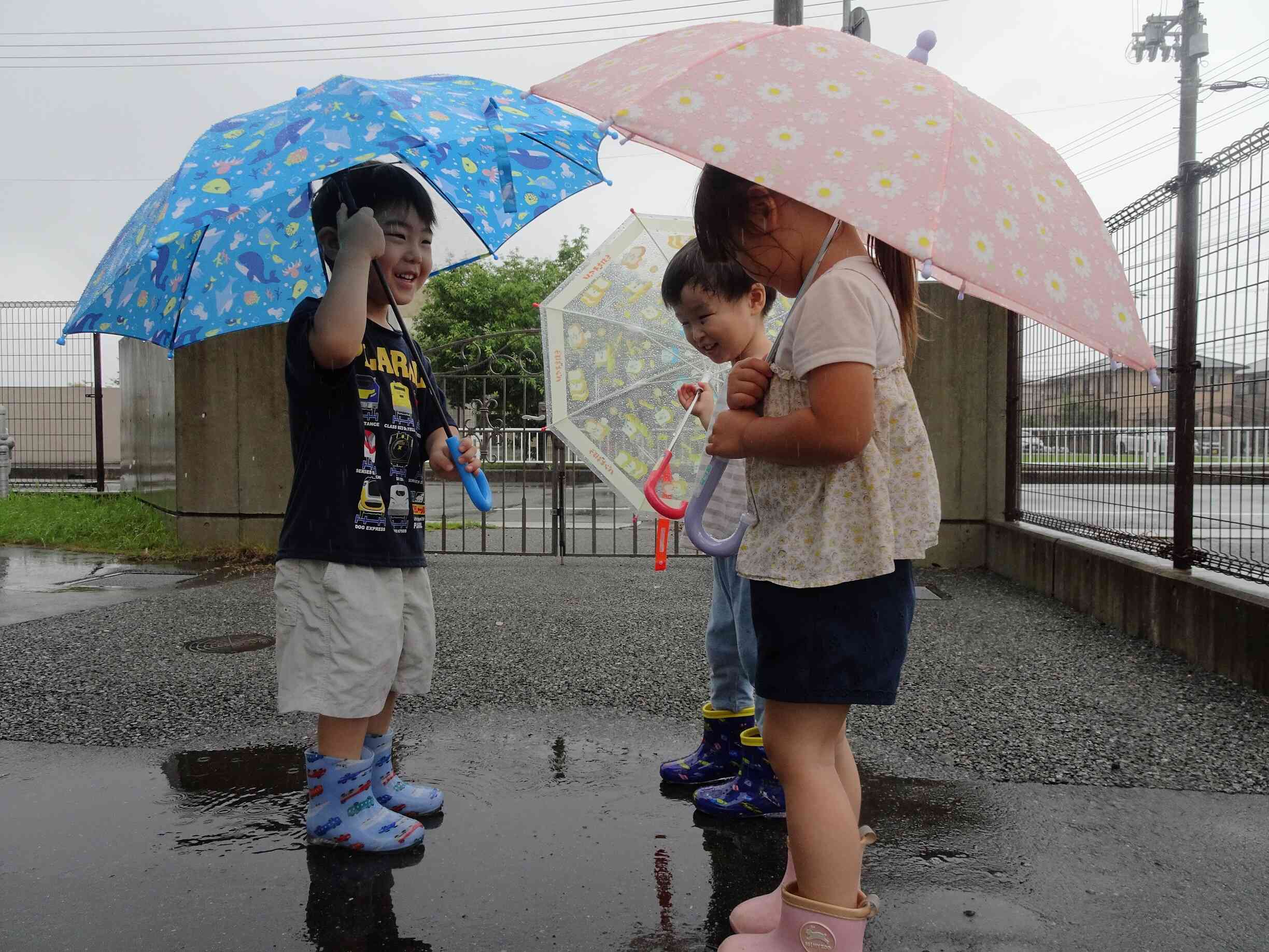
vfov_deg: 56.8
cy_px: 476
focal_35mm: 24
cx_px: 634
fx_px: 880
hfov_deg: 71.6
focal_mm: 4.1
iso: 80
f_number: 3.5
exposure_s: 1/320
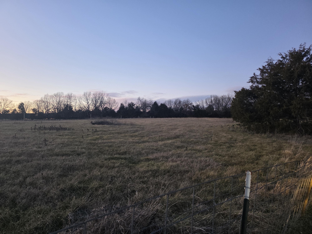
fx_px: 207
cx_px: 156
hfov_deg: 73.9
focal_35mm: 23
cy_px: 117
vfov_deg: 58.9
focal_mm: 6.3
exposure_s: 1/120
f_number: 1.7
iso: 250
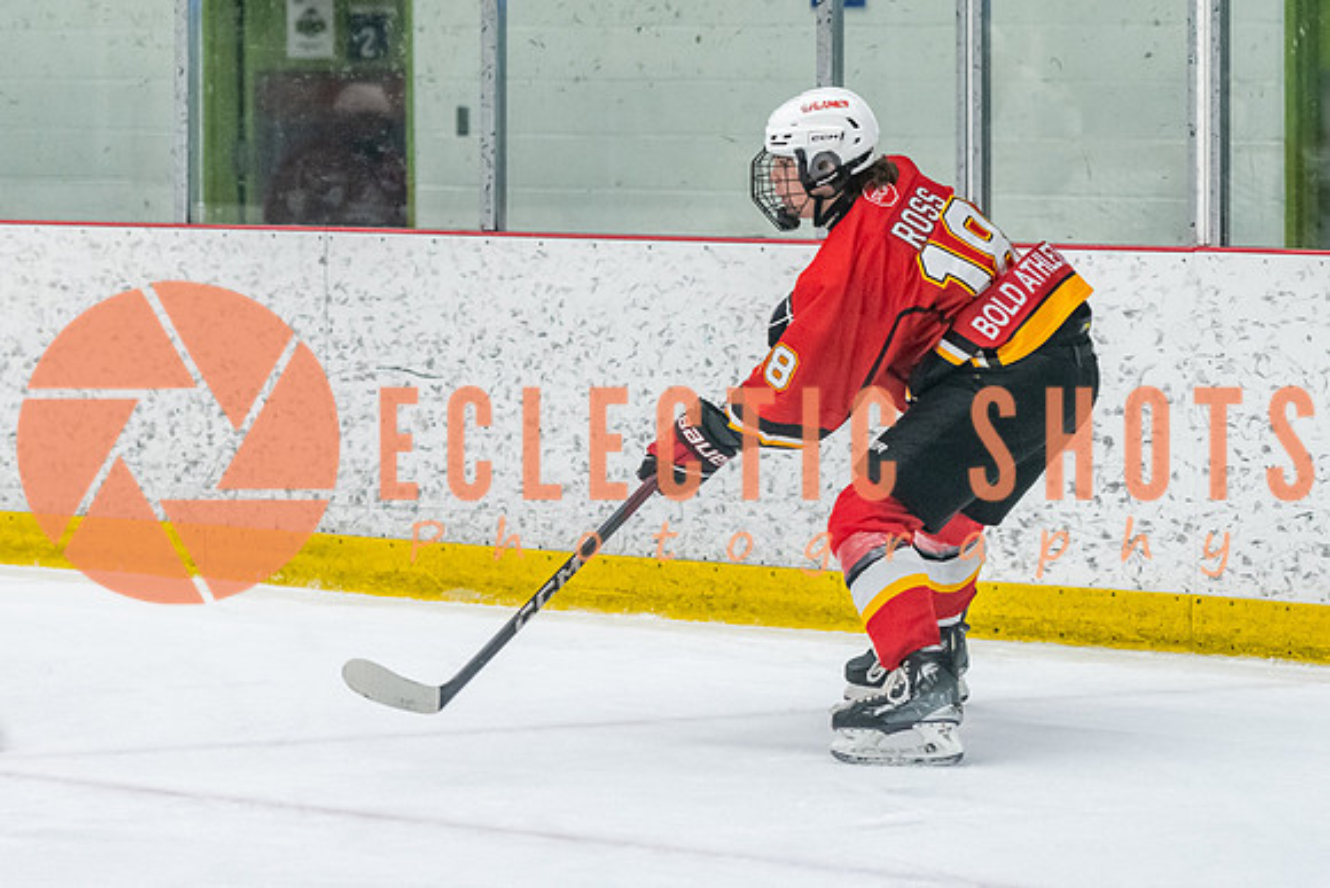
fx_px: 6183
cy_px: 347
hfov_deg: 12.3
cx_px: 853
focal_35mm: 167
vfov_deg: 8.2
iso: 3200
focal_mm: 105
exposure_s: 1/800
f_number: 2.8
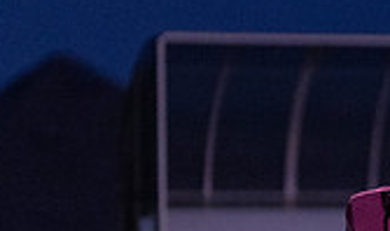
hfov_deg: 2.3
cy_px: 191
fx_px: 9587
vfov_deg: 1.4
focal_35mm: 915
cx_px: 605
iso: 4000
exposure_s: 1/1000
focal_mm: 200
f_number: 2.8
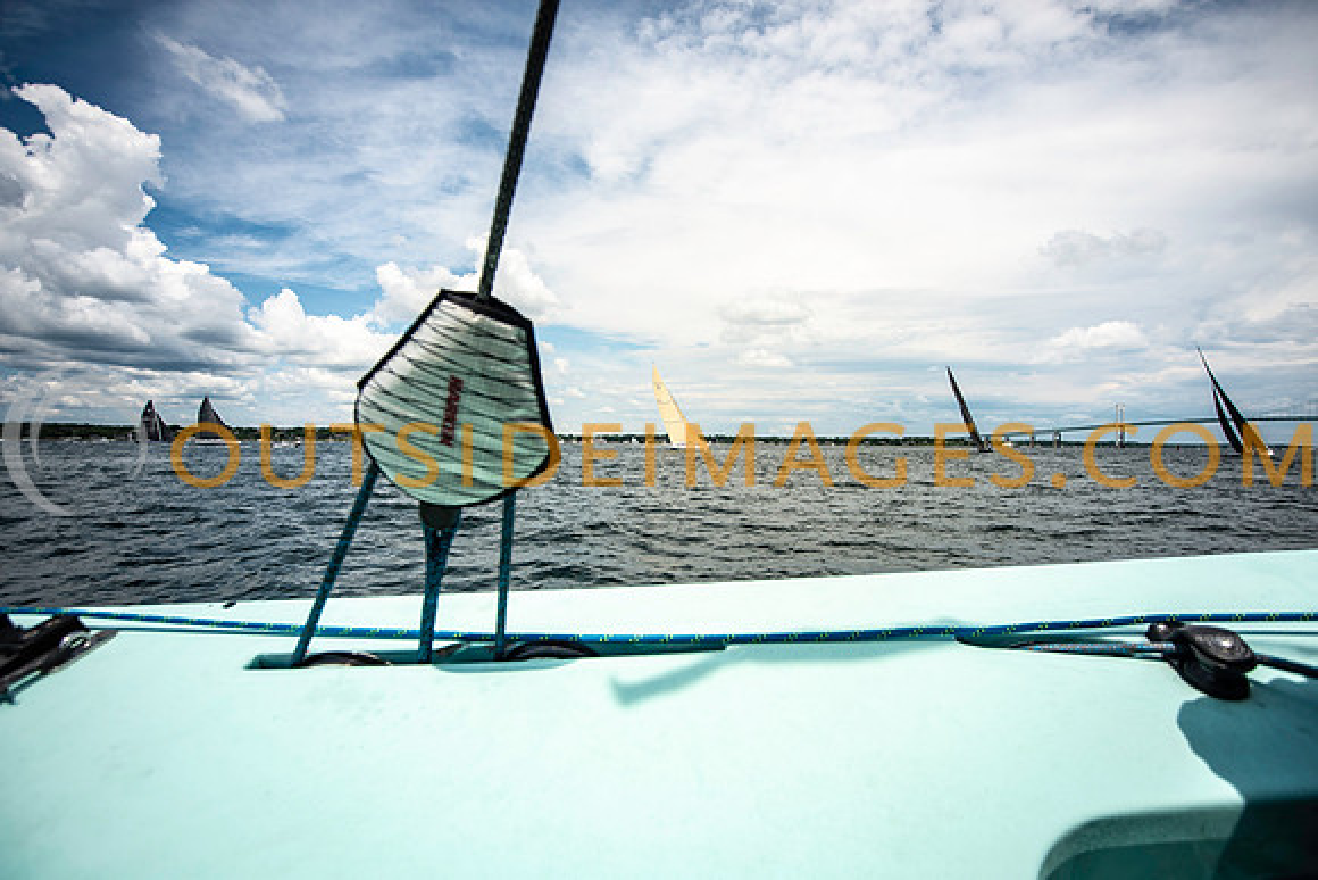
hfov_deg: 97.9
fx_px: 573
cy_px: 450
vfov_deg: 75.0
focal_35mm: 16
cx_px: 681
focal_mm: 15
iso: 250
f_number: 5.6
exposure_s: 1/1600
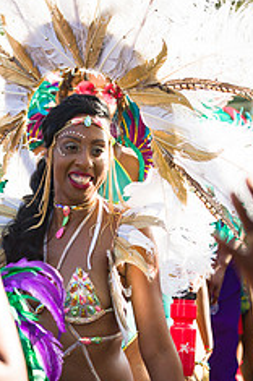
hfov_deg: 8.7
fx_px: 1660
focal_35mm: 157
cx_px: 77
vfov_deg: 13.0
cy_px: 329
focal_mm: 82
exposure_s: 1/160
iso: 100
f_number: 4.5
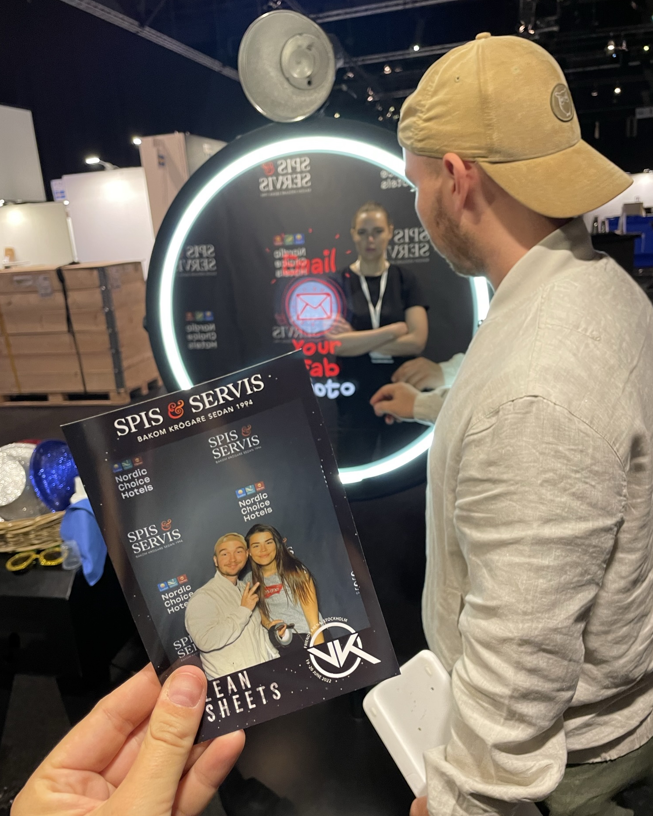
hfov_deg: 51.5
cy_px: 418
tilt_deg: -13.2
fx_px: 676
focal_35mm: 28
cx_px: 332
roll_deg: +5.4
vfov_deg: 62.2
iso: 160
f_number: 1.6
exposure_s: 1/50
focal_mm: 4.2
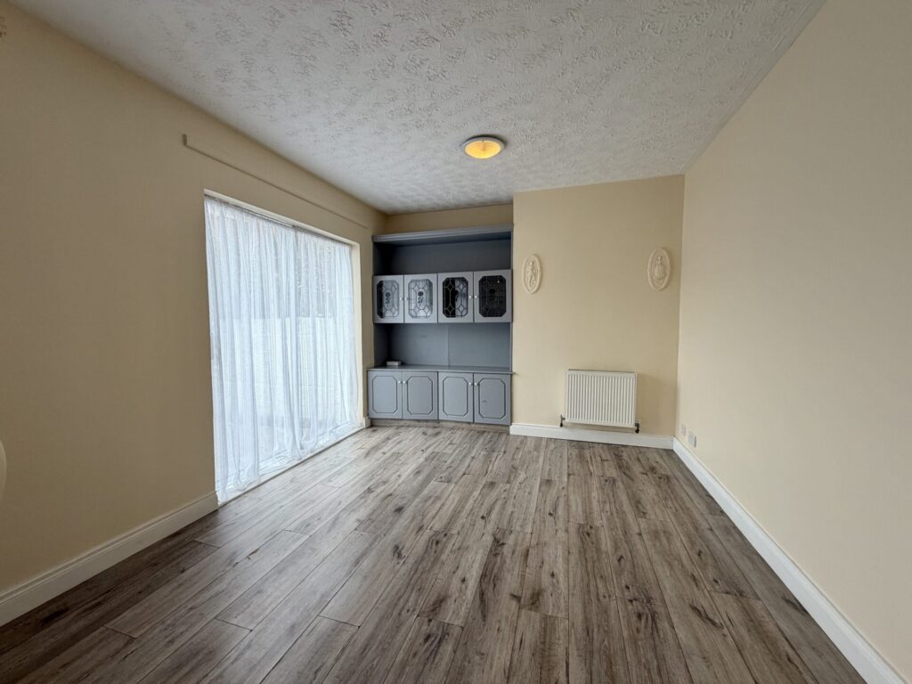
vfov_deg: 85.7
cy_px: 342
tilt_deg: -4.1
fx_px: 369
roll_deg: -0.1
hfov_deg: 102.1
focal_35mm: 14
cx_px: 456
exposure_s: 1/121
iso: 80
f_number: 2.2
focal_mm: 2.22
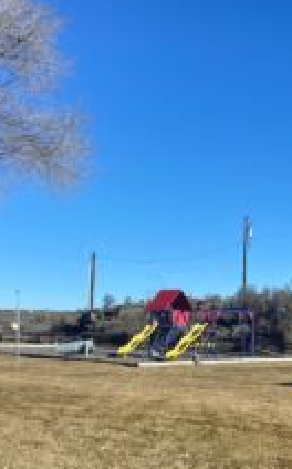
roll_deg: +0.2
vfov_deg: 38.6
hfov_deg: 24.4
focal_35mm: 52
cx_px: 234
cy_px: 303
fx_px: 664
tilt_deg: +2.3
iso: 32
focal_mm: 4.25
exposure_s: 1/2890
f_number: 1.8
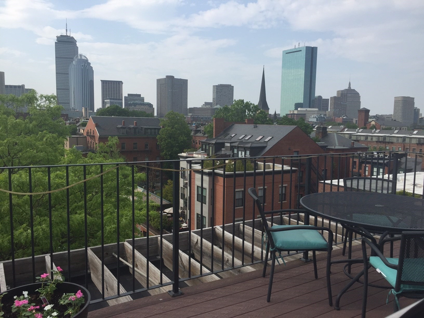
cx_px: 212
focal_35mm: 29
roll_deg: -2.2
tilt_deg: -6.7
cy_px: 159
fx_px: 355
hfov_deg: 61.7
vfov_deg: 48.2
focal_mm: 4.15
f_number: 2.2
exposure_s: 1/2475
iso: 32
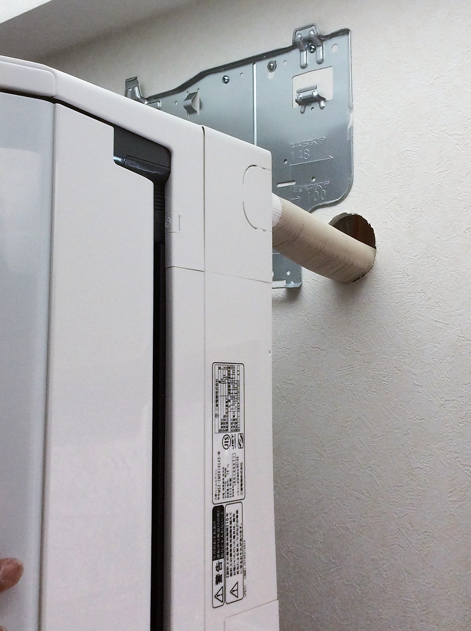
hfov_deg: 32.1
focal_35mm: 45
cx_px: 239
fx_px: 819
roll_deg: +2.0
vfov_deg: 42.0
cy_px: 257
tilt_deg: +2.5
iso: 32
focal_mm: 3.3
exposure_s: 1/794
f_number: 2.4
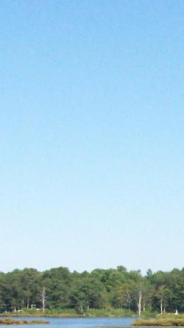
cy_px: 318
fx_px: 989
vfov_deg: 18.4
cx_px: 265
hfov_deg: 10.3
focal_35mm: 114
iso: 400
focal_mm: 6.3
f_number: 5.6
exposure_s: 1/1250
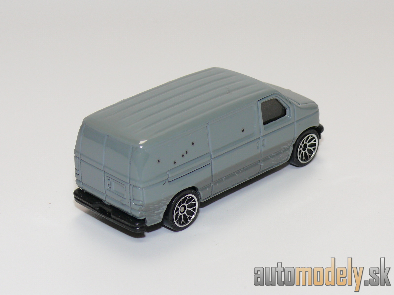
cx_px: 197
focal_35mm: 97
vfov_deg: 15.2
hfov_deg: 20.2
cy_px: 148
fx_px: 1104
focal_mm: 13.1
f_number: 4
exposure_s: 1/30
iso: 100
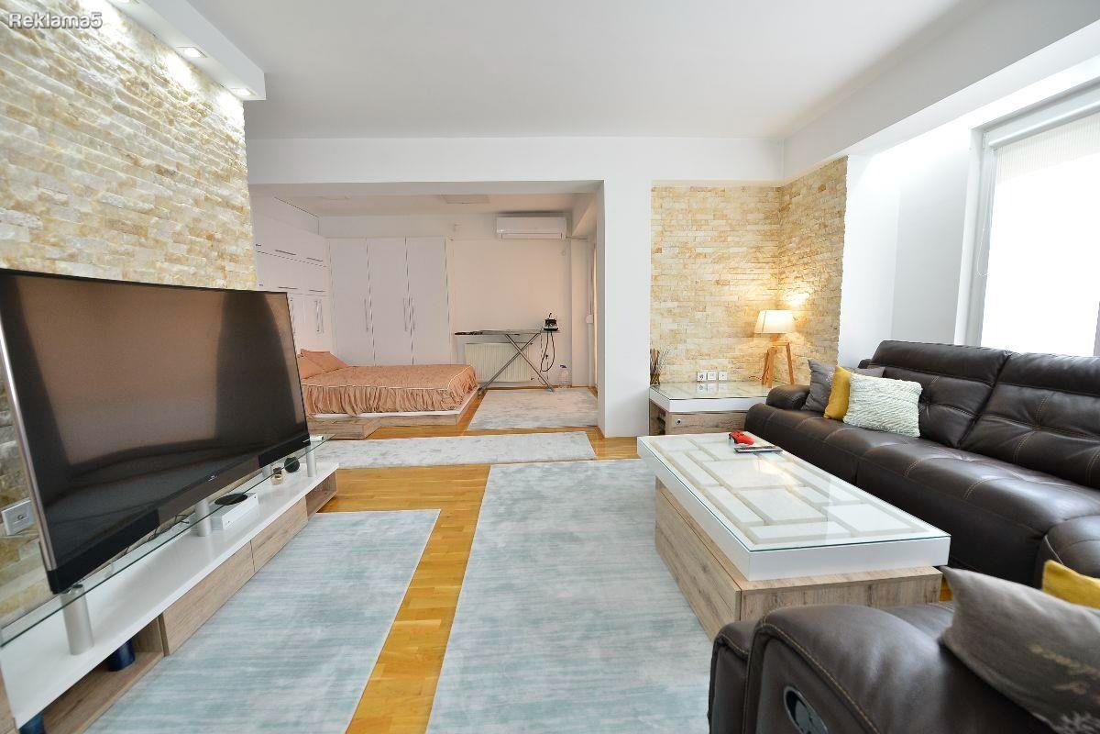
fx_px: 428
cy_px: 367
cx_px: 550
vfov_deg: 81.2
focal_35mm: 14
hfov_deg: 104.3
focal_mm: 14
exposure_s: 1/60
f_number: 5.6
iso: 720
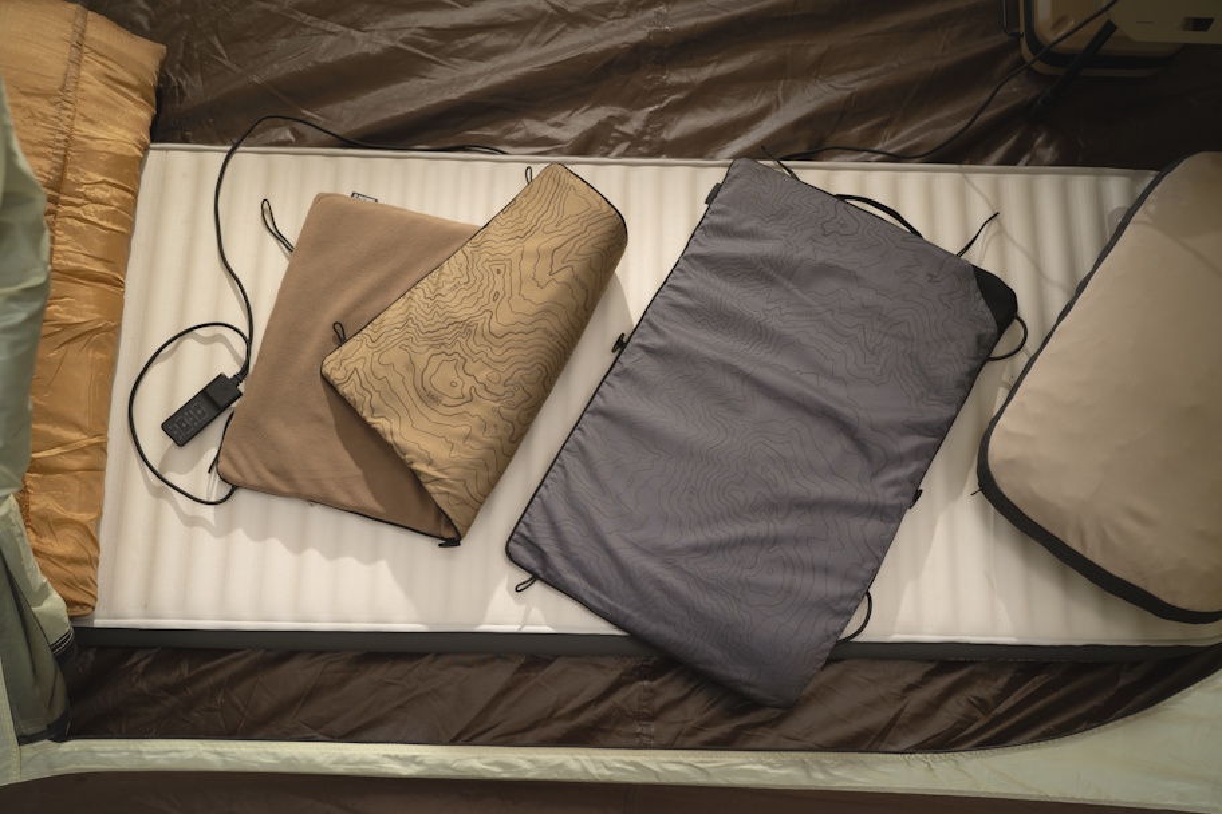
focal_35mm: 35
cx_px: 611
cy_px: 407
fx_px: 1188
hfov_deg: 54.4
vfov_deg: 37.9
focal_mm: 35
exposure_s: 1/250
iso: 125
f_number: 2.8
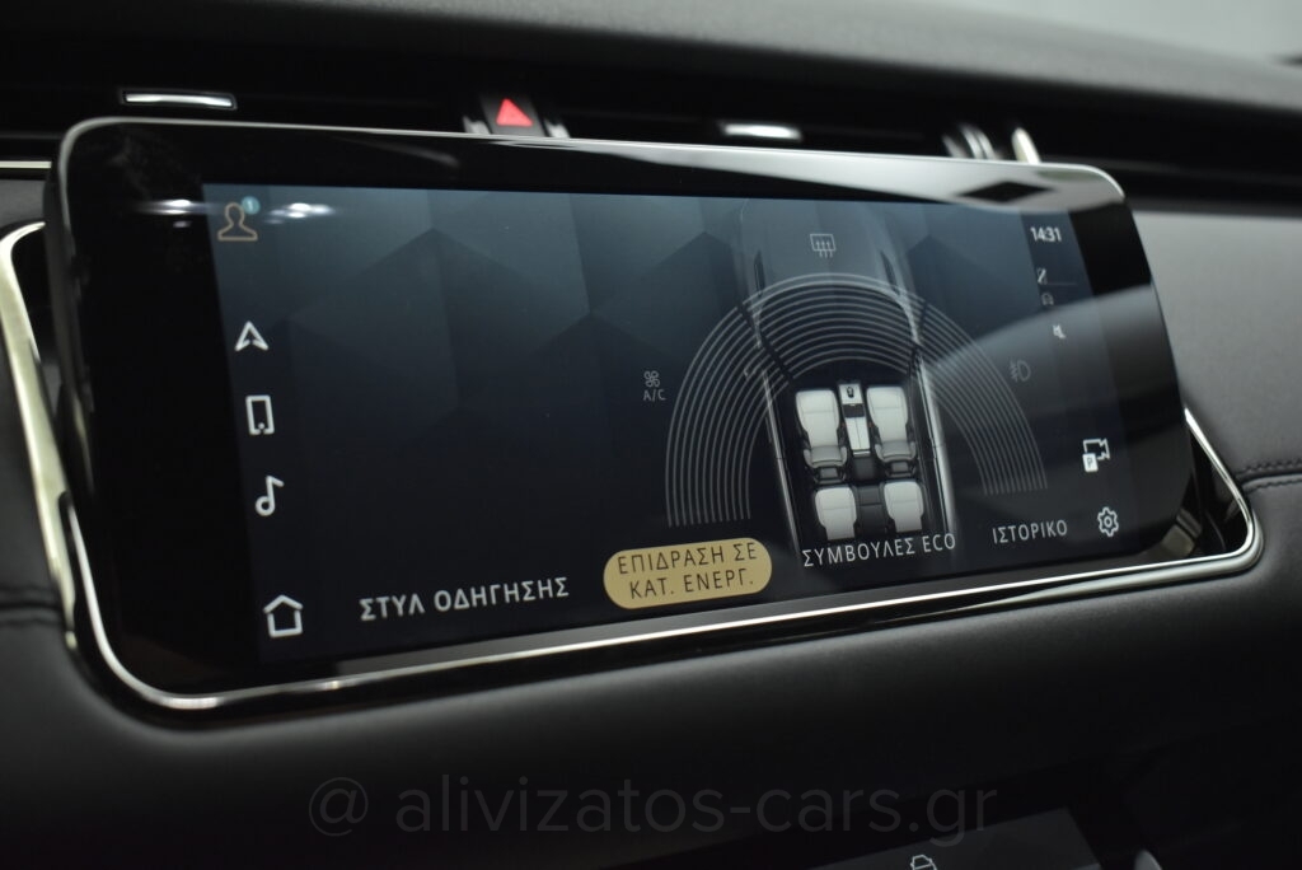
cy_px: 435
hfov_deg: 44.9
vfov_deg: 30.9
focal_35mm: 44
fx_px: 1574
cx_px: 651
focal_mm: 29
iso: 1600
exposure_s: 1/60
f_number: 4.2
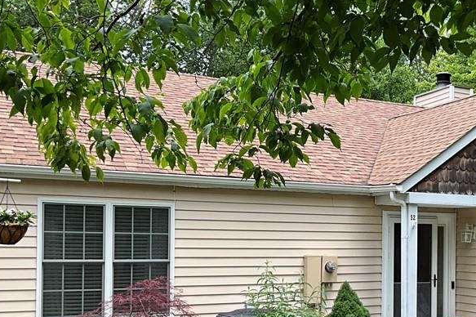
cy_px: 243
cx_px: 345
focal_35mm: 53
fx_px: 700
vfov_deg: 25.1
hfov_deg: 36.8
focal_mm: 3
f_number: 1.8
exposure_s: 1/465
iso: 25
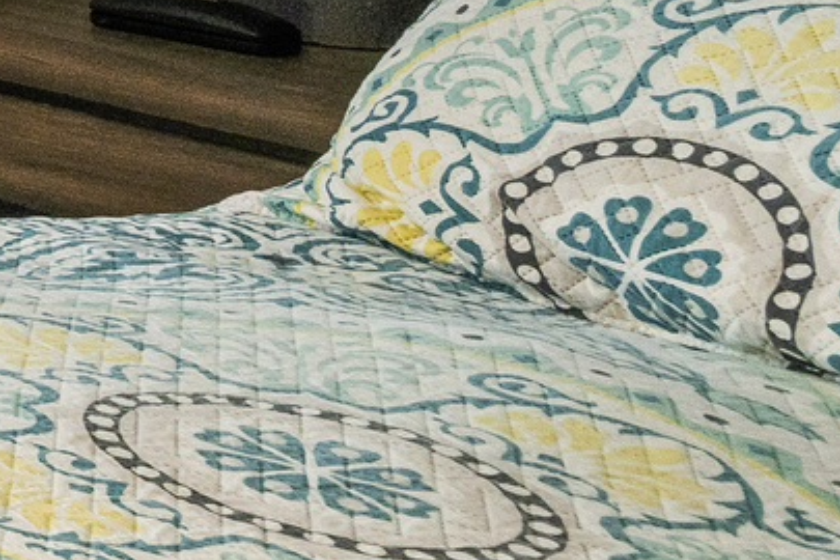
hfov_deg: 10.0
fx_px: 2123
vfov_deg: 13.1
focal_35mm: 91
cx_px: -1985
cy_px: -550
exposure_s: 1/15
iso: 400
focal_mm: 12
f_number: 7.1
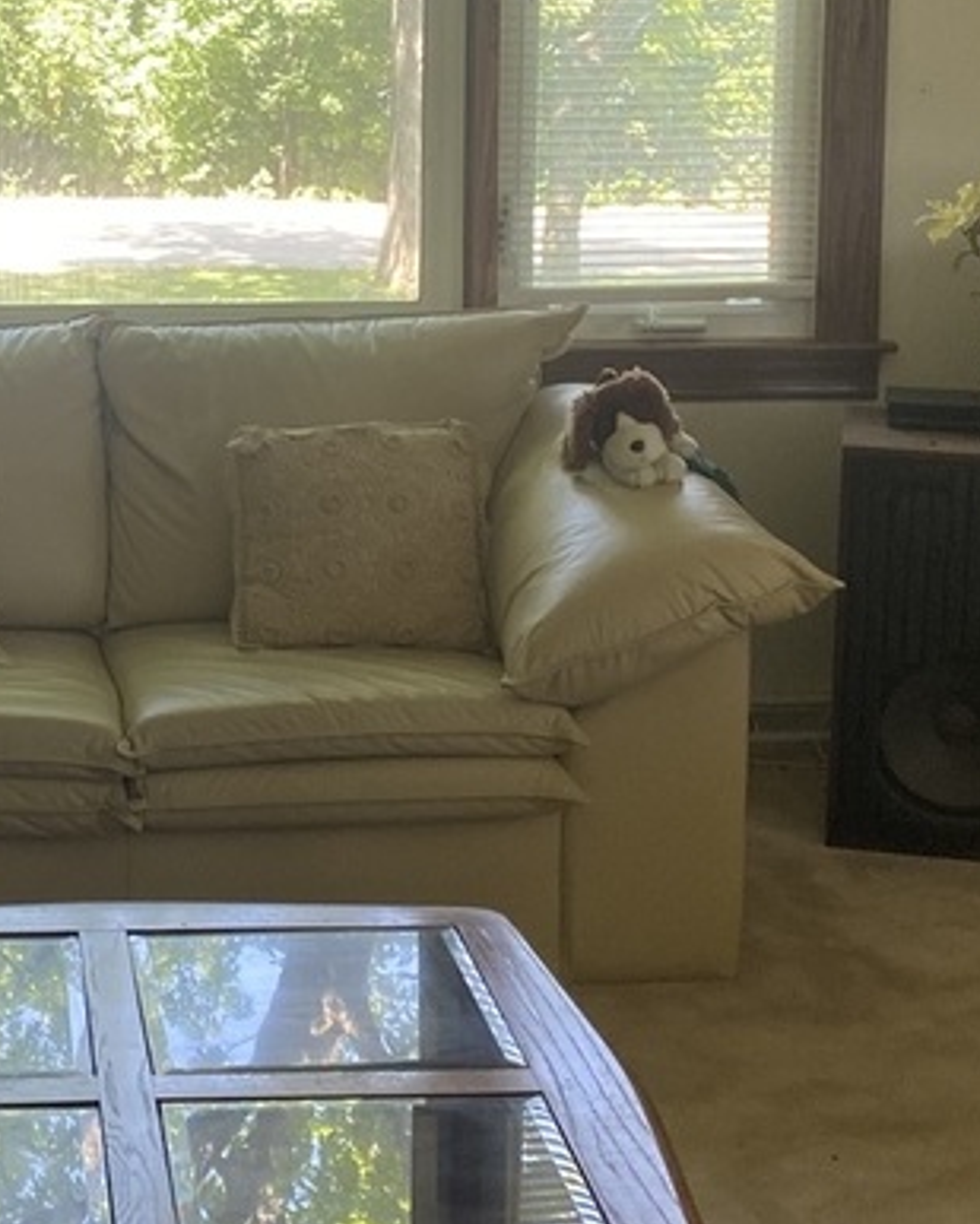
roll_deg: +0.1
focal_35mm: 71
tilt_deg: -5.5
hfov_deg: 21.0
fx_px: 2573
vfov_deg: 26.4
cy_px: 301
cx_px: 73
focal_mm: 4.25
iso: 125
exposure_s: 1/107
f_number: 1.8
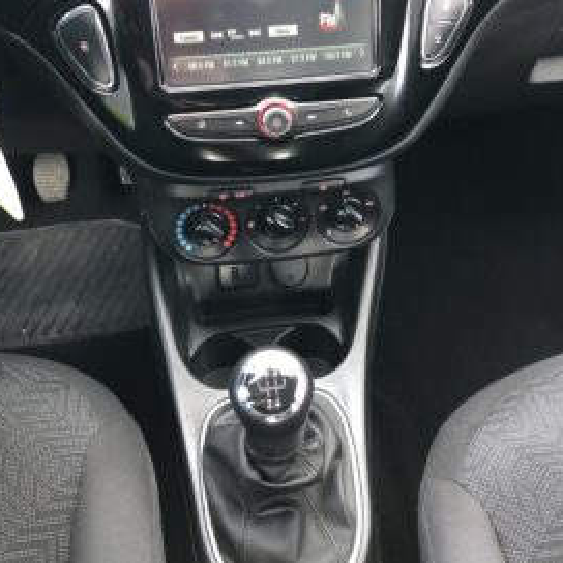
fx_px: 626
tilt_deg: -42.2
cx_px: 277
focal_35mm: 34
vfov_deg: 47.9
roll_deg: -1.7
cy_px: 202
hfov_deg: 48.4
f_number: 1.8
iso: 64
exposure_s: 1/15
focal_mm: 3.99
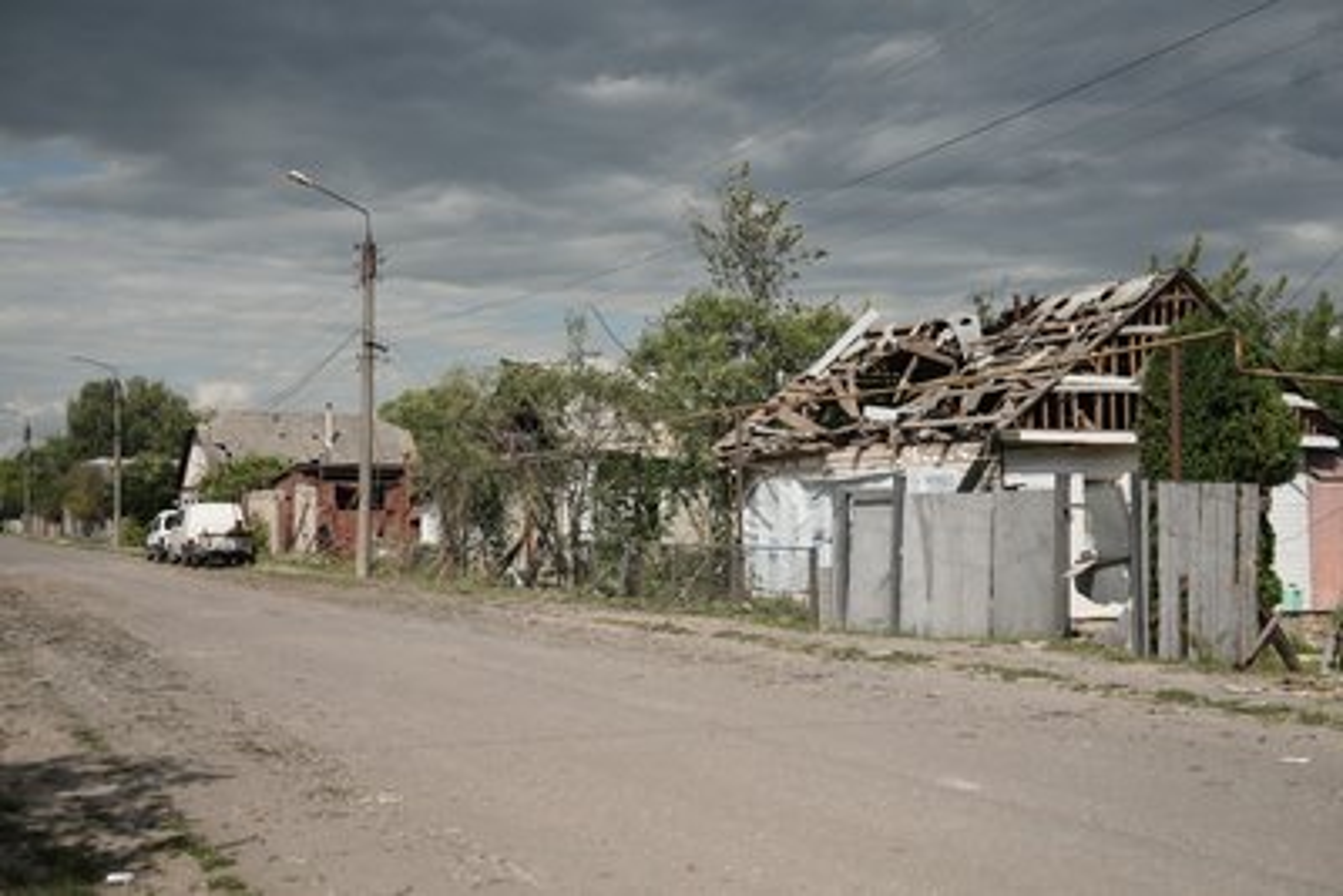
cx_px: 672
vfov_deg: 29.9
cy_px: 448
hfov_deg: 43.6
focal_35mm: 45
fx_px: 1679
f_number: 2.8
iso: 125
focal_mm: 45
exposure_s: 1/125
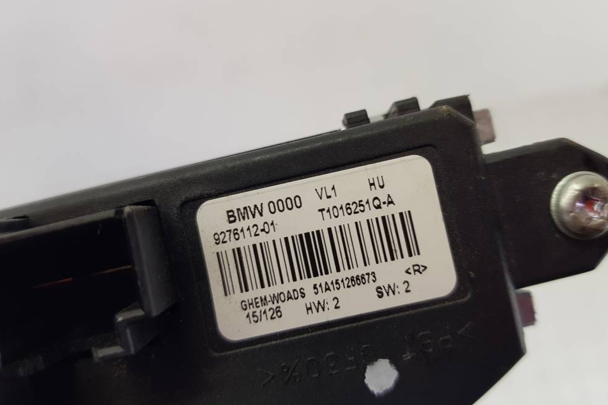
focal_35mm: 28
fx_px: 473
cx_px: 311
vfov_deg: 46.4
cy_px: 196
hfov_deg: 65.5
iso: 50
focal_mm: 4.2
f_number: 1.7
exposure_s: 1/100
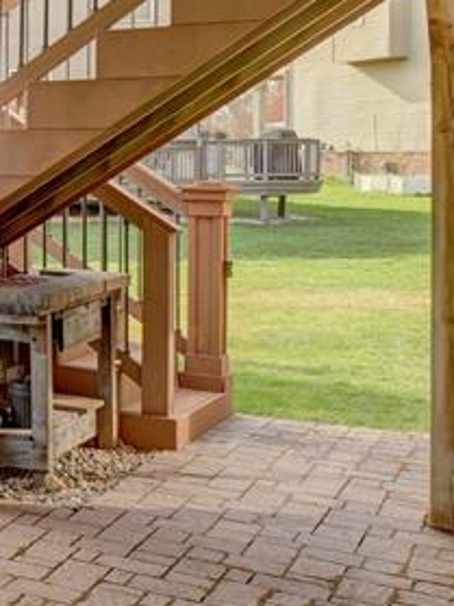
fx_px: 928
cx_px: -313
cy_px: 334
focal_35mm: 53
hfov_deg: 20.9
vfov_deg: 36.1
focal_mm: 10
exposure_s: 1/45
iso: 100
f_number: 8
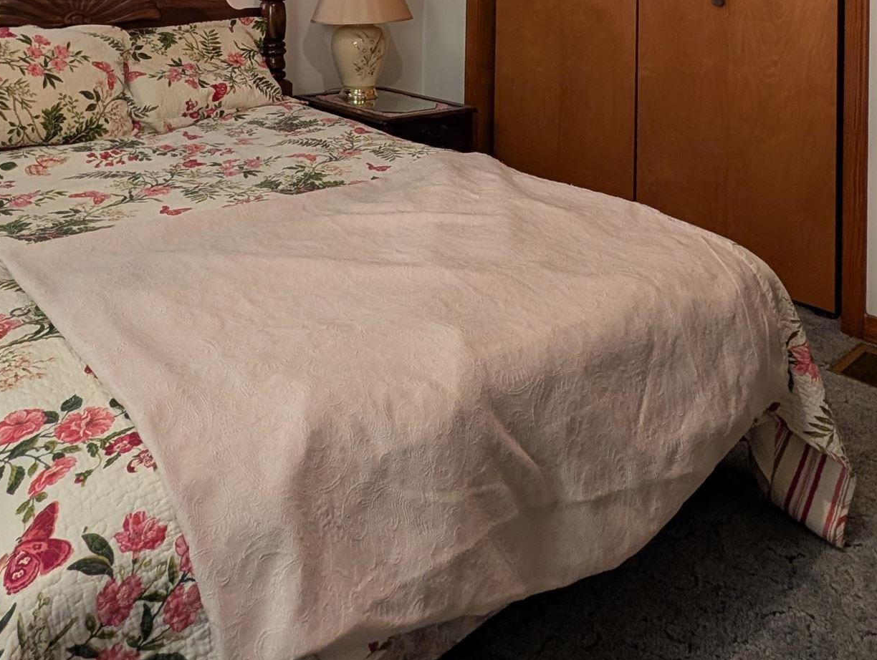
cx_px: 426
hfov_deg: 59.9
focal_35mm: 30
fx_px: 761
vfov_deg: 38.5
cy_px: -71
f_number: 1.7
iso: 107
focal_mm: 2.02
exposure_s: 1/60
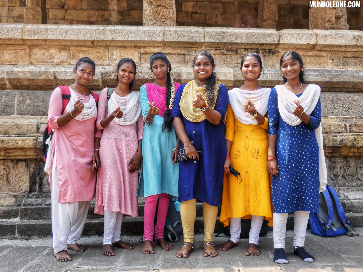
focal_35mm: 31
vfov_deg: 45.4
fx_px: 325
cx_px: 182
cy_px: 136
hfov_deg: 58.4
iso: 80
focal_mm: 5.5
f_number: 3.3
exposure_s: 1/320
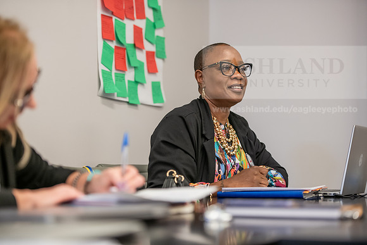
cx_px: 184
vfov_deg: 14.9
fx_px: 938
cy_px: 122
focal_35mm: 92
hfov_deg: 22.1
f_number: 2.8
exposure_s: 1/200
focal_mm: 92
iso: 1600
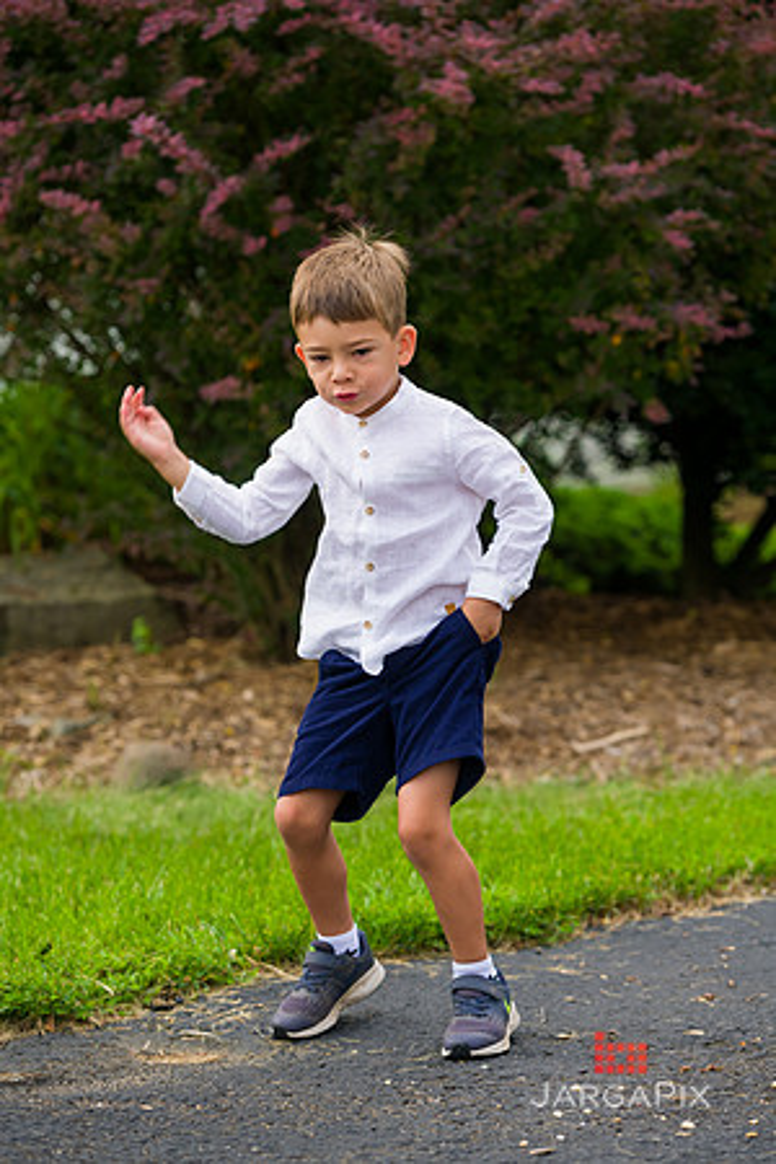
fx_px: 4041
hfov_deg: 11.0
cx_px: 388
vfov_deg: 16.4
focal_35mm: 125
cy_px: 582
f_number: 4
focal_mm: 125
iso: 200
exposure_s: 1/640
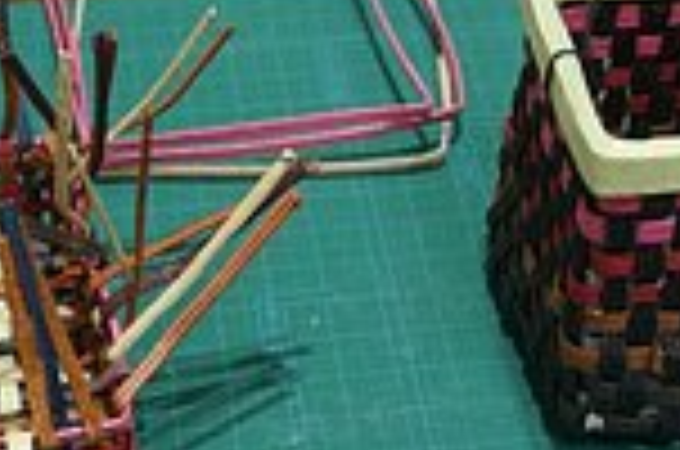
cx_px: 333
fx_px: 2300
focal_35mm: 122
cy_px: 140
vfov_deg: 11.2
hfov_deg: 16.8
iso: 800
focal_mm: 24
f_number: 4.5
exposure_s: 1/50
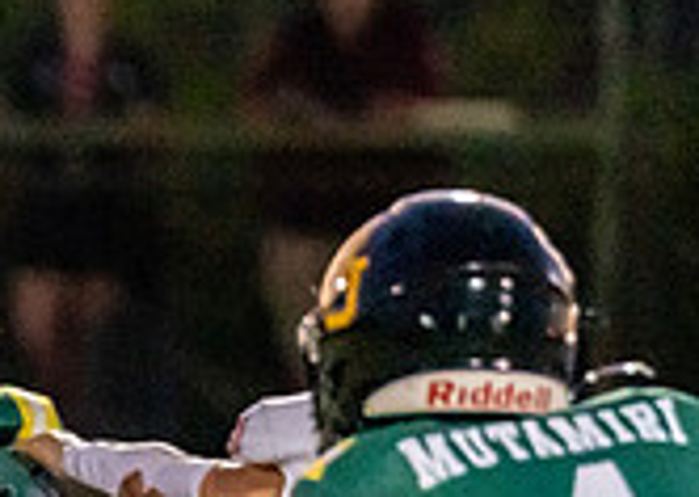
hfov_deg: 2.0
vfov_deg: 1.5
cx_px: -625
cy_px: 775
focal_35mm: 984
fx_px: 19503
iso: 4000
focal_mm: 200
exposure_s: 1/1000
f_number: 2.8
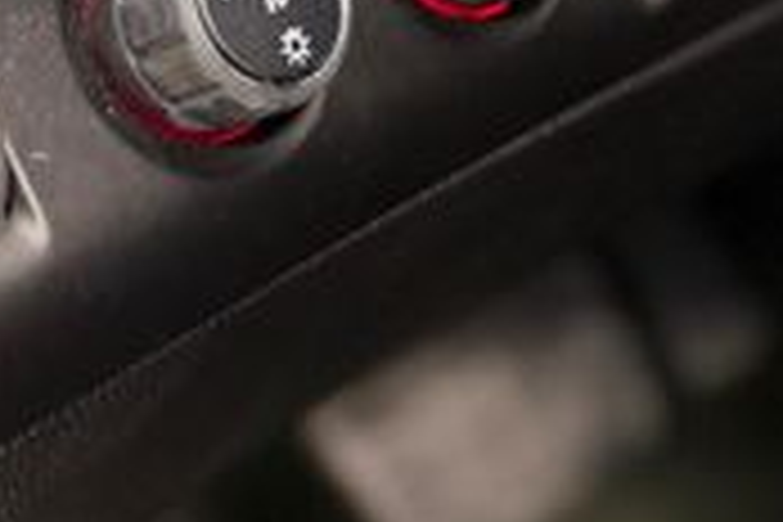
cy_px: -392
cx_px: 162
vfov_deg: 13.5
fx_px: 2001
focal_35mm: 92
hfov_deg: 21.9
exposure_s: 1/60
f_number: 1.78
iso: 200
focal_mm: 6.76
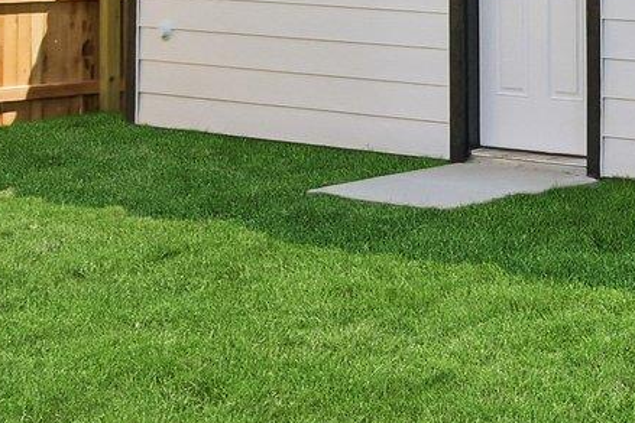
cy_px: -188
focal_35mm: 98
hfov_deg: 17.6
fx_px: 1729
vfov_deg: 13.3
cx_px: 1069
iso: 400
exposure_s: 1/800
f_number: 8
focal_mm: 14
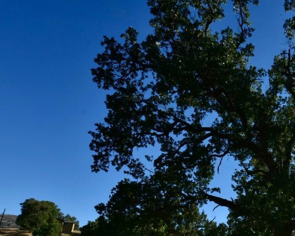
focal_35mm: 31
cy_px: 214
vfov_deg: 43.0
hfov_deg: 49.3
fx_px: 271
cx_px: 278
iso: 200
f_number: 10
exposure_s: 1/320
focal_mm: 10
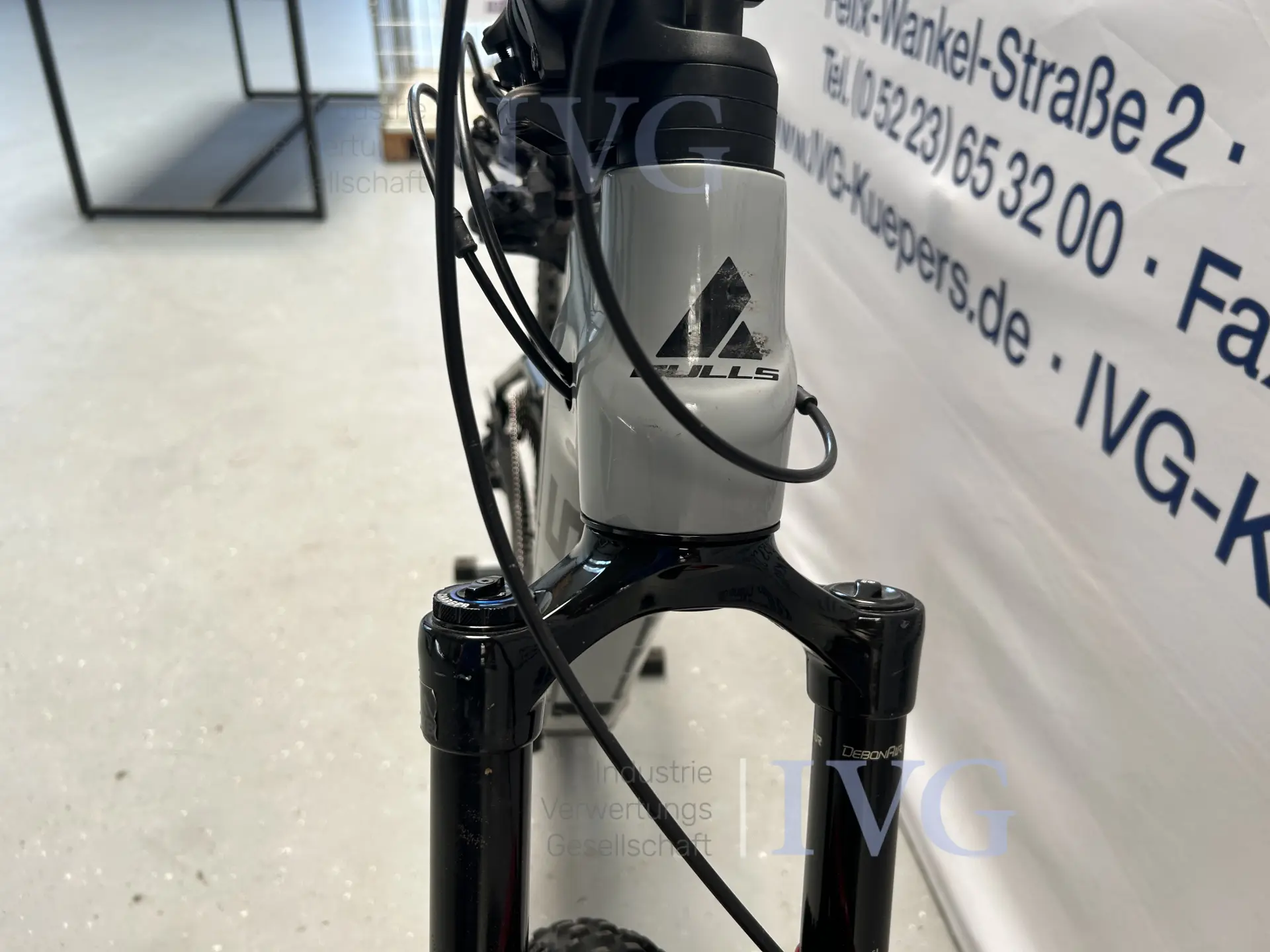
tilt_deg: -32.3
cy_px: 476
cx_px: 635
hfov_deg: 67.3
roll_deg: -0.9
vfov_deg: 53.1
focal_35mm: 26
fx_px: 954
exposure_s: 1/124
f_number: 1.5
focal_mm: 5.7
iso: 32
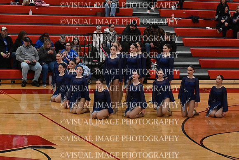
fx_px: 976
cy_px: 80
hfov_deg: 14.0
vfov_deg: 9.3
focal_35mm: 147
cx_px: 120
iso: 5000
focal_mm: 98
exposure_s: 1/400
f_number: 4
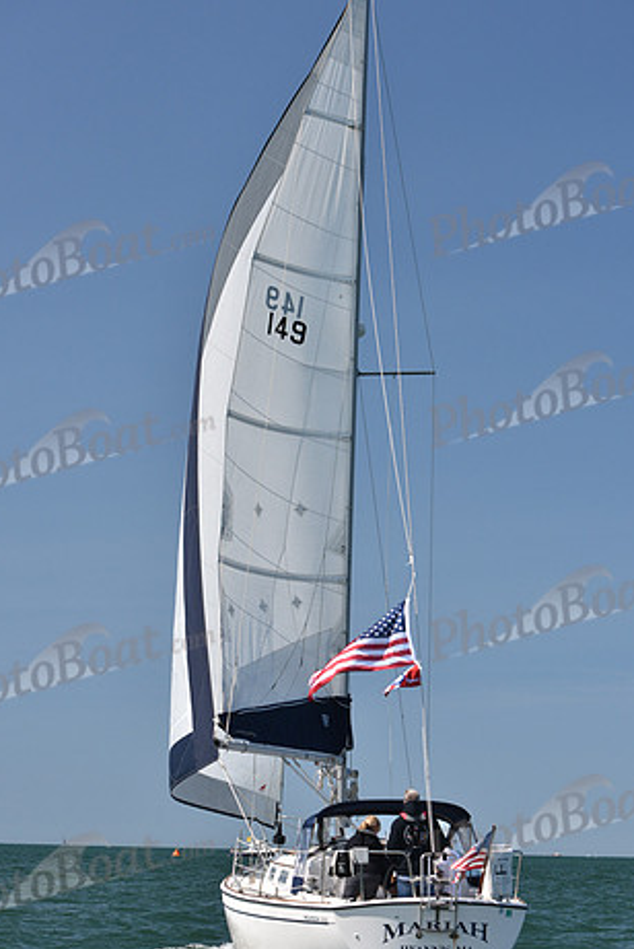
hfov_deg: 15.6
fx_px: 2321
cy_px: 531
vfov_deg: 23.1
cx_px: 322
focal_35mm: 88
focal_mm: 70
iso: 320
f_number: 5.6
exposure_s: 1/1000
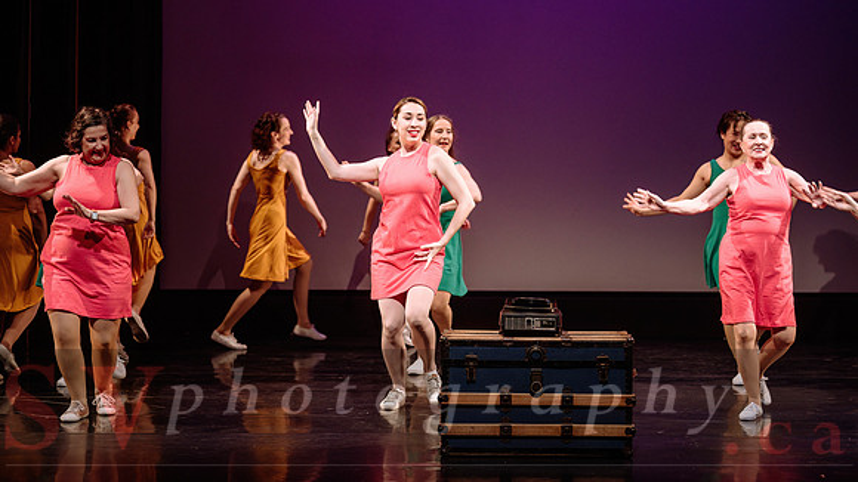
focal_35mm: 90
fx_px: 2049
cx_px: 429
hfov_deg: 23.6
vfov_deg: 13.4
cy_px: 196
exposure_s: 1/250
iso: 1000
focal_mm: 86
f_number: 2.8
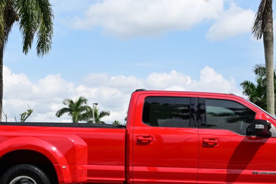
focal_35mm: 73
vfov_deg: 18.6
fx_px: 559
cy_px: 76
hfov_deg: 27.7
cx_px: 167
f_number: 8
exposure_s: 1/250
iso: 100
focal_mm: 30
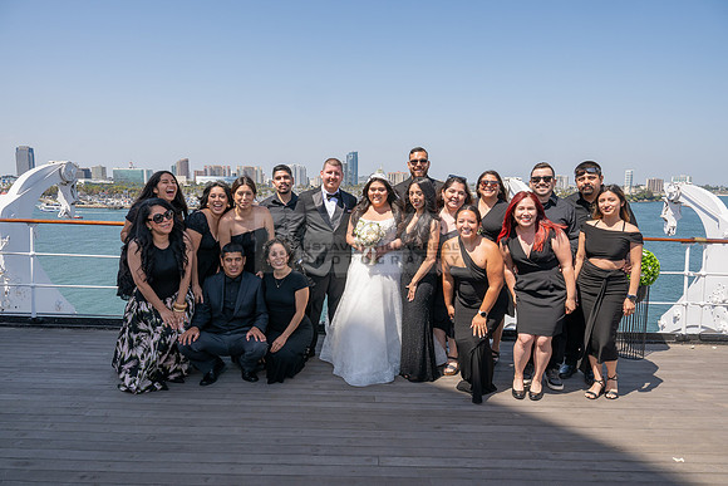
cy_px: 243
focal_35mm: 24
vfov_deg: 53.2
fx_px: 485
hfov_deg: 73.7
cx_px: 364
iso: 200
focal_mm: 24
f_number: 11
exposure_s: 1/200
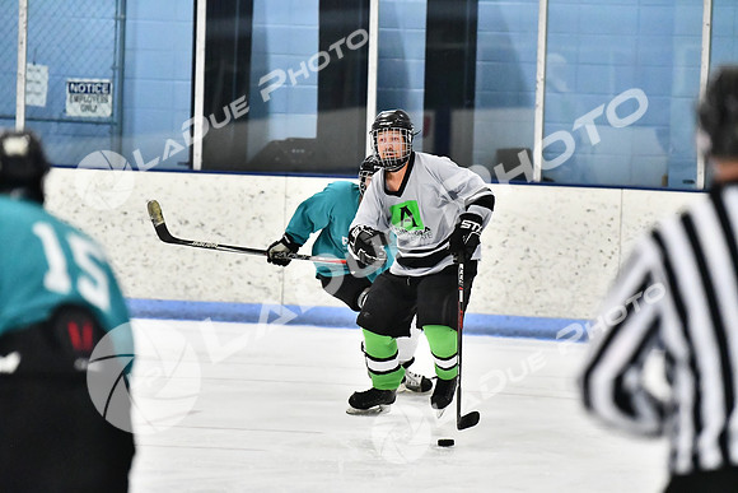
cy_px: 246
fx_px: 5382
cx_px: 369
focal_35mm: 262
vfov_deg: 5.2
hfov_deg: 7.8
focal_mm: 175
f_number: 2.8
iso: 8000
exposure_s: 1/1600
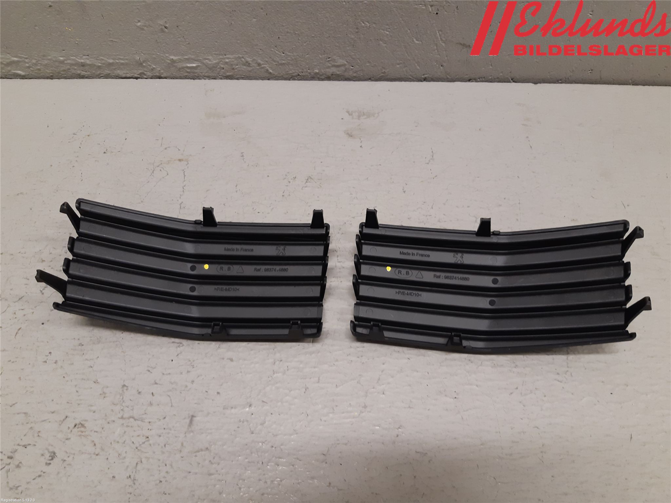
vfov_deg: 53.1
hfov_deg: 67.3
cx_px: 336
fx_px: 504
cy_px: 252
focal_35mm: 26
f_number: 1.7
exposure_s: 1/50
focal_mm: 3.93
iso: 125
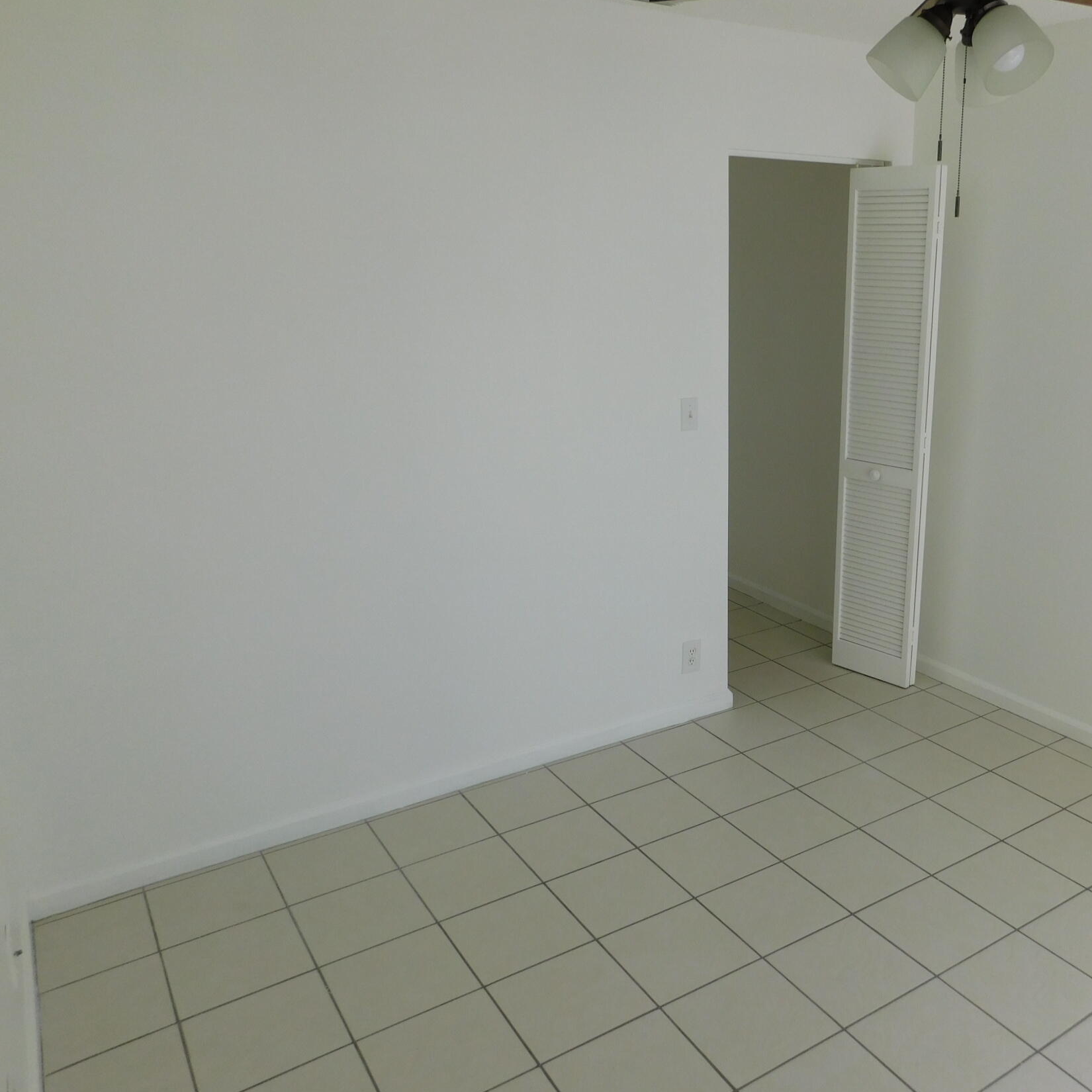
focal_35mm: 28
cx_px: 741
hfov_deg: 55.9
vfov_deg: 57.3
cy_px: 535
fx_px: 999
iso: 125
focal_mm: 4
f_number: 3
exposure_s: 1/320
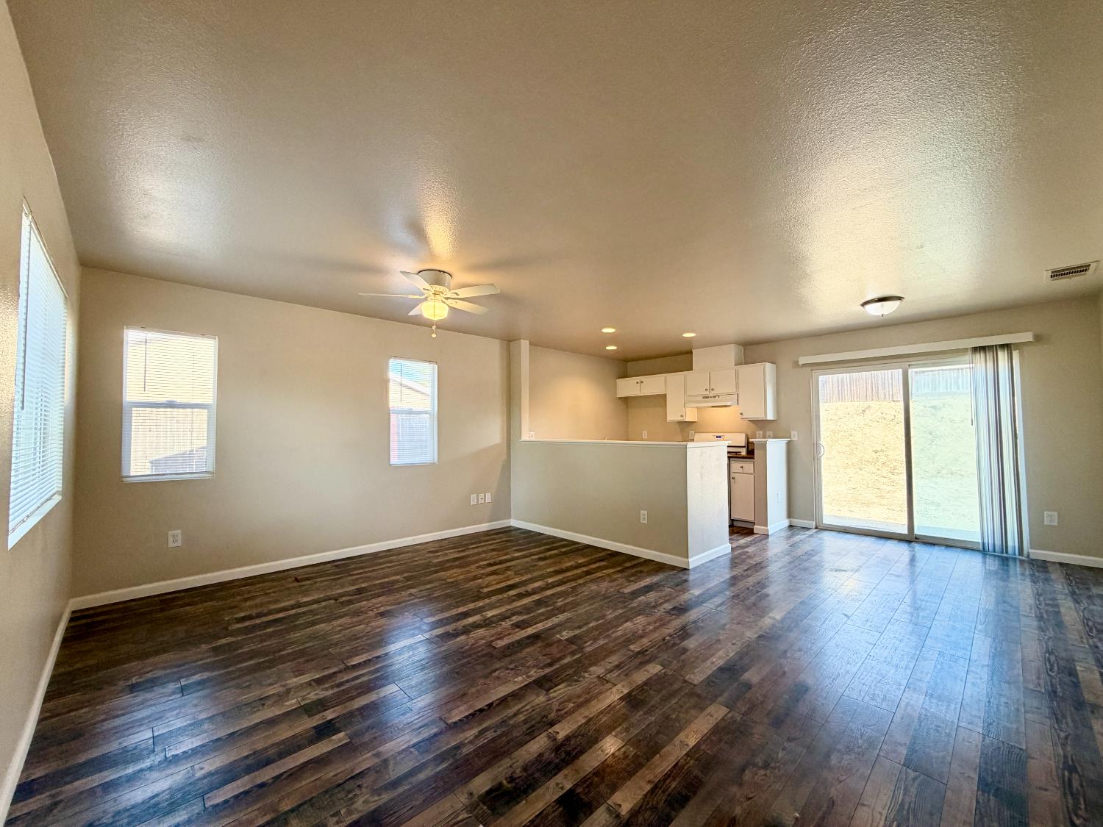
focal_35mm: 14
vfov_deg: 85.7
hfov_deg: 102.1
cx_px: 552
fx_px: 446
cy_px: 414
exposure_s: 1/120
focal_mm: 2.22
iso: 160
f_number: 2.2
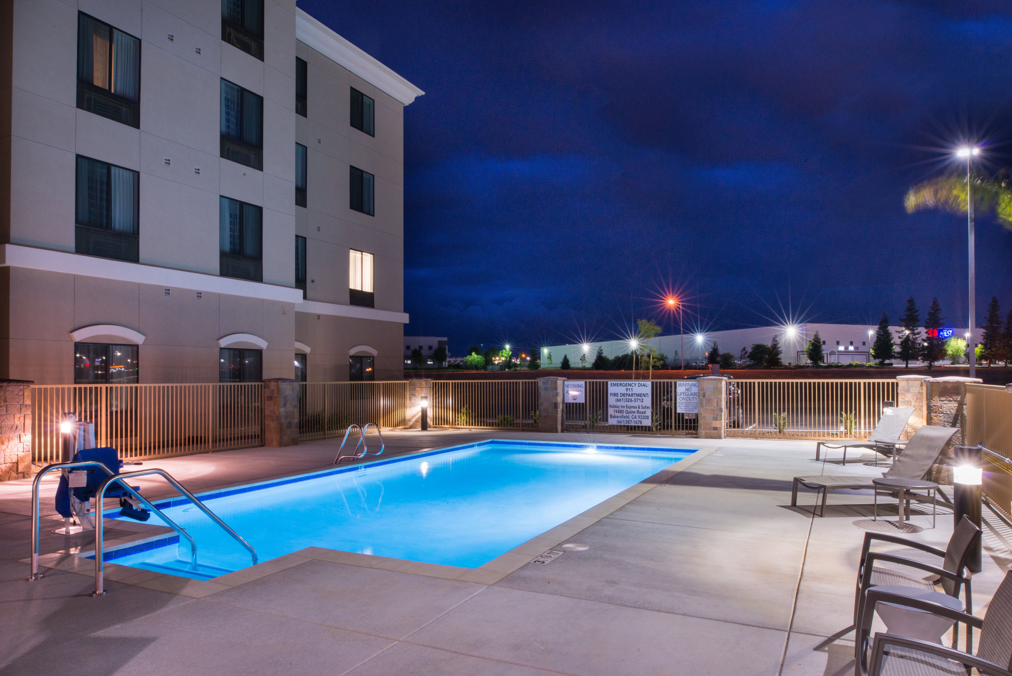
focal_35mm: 24
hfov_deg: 73.7
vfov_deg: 53.2
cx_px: 506
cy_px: 338
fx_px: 675
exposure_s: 8
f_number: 22
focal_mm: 24
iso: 400
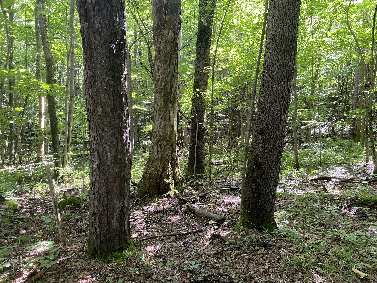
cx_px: 188
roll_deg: -0.3
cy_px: 142
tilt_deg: -5.8
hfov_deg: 67.3
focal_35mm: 26
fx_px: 283
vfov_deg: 53.1
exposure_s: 1/60
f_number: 1.8
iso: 160
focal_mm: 4.25
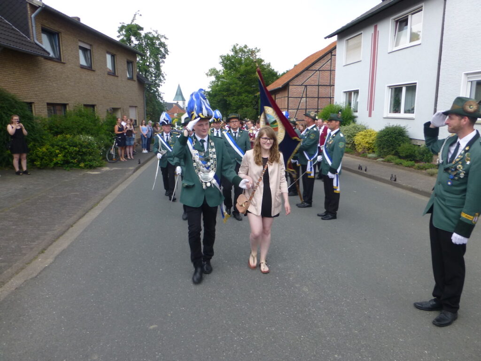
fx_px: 347
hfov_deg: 69.4
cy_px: 180
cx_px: 240
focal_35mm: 25
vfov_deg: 54.9
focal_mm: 4.3
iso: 125
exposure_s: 1/60
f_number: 3.3
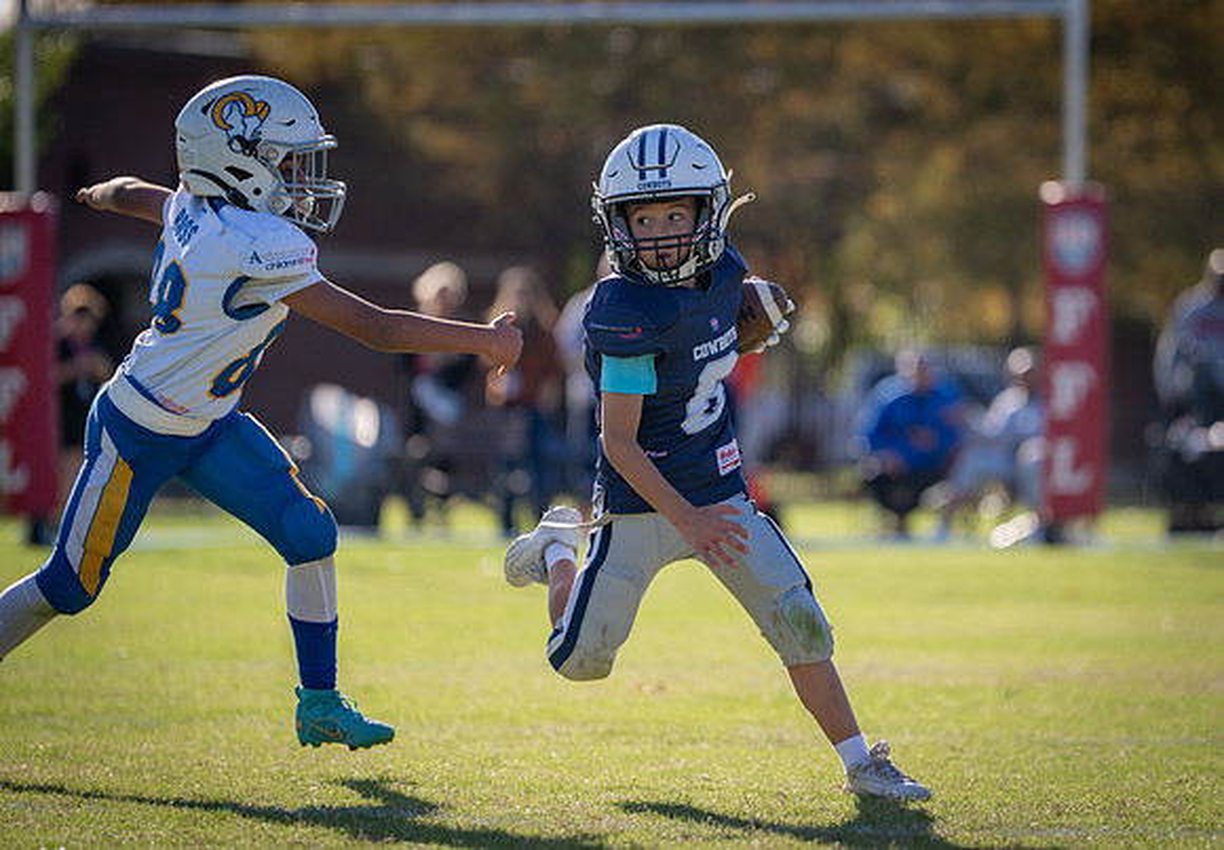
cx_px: 754
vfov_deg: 5.4
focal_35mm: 262
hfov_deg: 7.8
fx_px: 9009
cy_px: 352
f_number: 2.8
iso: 100
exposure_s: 1/1250
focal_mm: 200
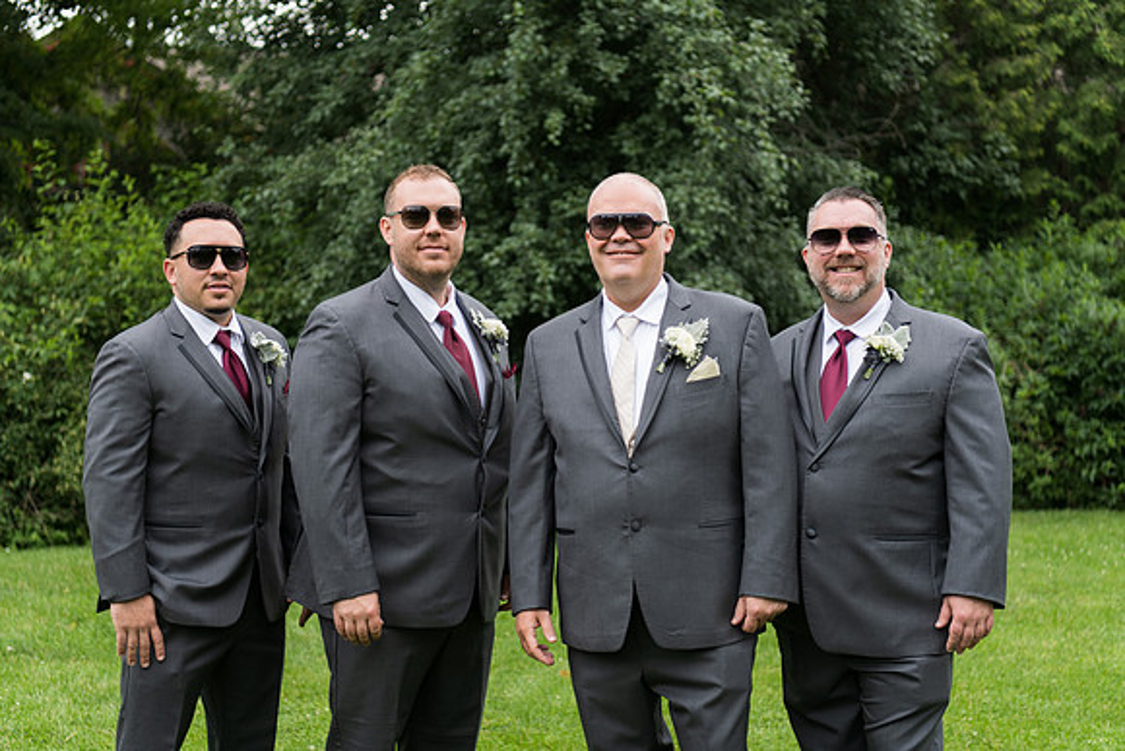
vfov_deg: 24.2
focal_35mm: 56
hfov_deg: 35.6
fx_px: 1750
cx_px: 562
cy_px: 376
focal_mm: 56
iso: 125
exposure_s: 1/500
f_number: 2.8
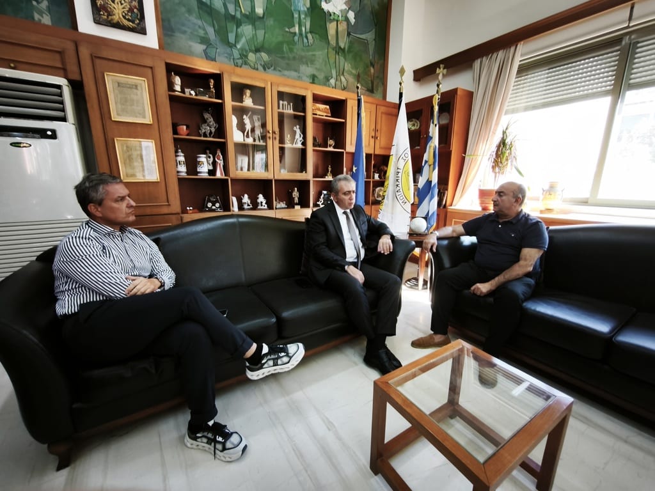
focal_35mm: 15
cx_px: 328
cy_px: 246
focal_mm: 1.91
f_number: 2.2
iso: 125
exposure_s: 1/50
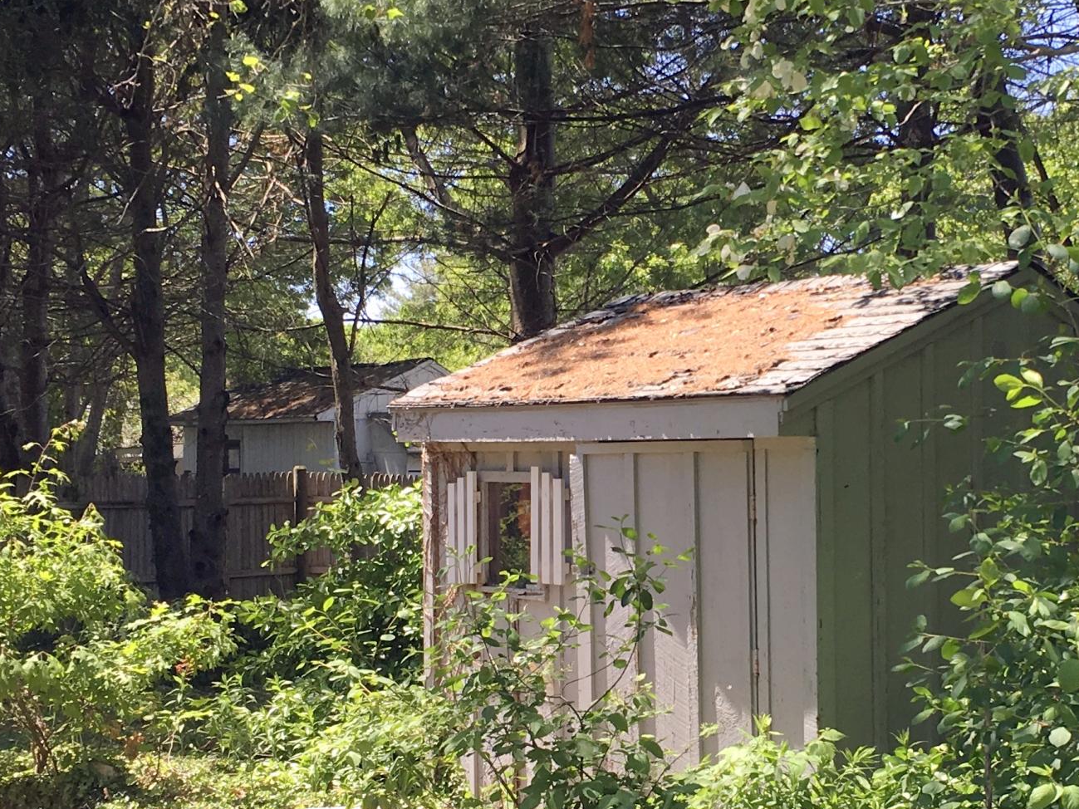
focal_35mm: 67
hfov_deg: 28.7
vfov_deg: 21.9
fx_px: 2088
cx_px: 768
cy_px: 519
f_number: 2.2
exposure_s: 1/565
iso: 25
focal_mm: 4.15
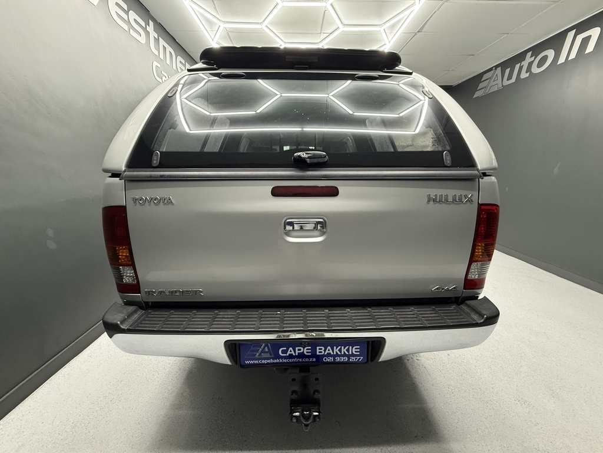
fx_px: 244
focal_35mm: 14
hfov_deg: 102.1
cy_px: 226
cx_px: 302
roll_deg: +0.1
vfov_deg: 85.7
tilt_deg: -13.1
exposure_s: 1/50
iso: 320
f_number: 2.2
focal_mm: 2.22
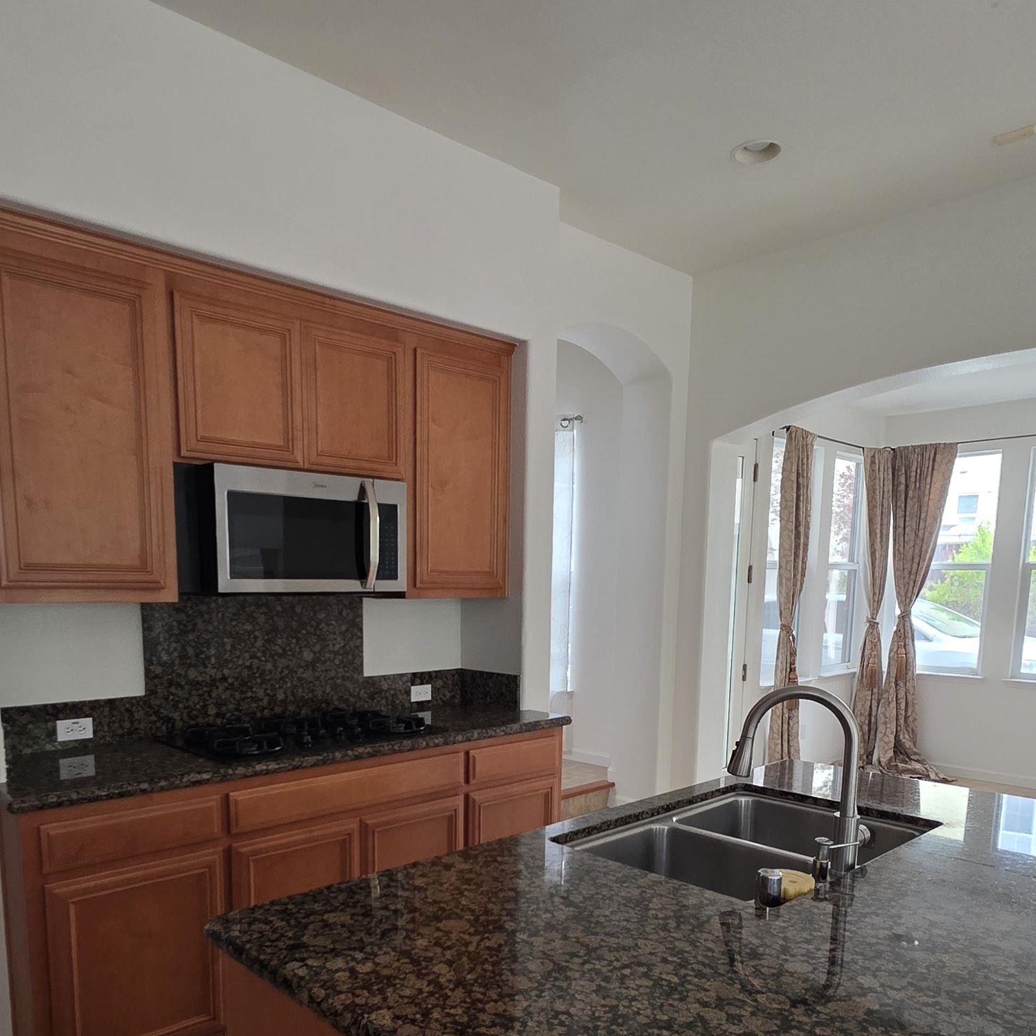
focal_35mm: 24
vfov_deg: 62.9
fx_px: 813
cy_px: 716
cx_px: 455
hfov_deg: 64.8
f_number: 1.9
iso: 250
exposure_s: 1/120
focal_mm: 2.2
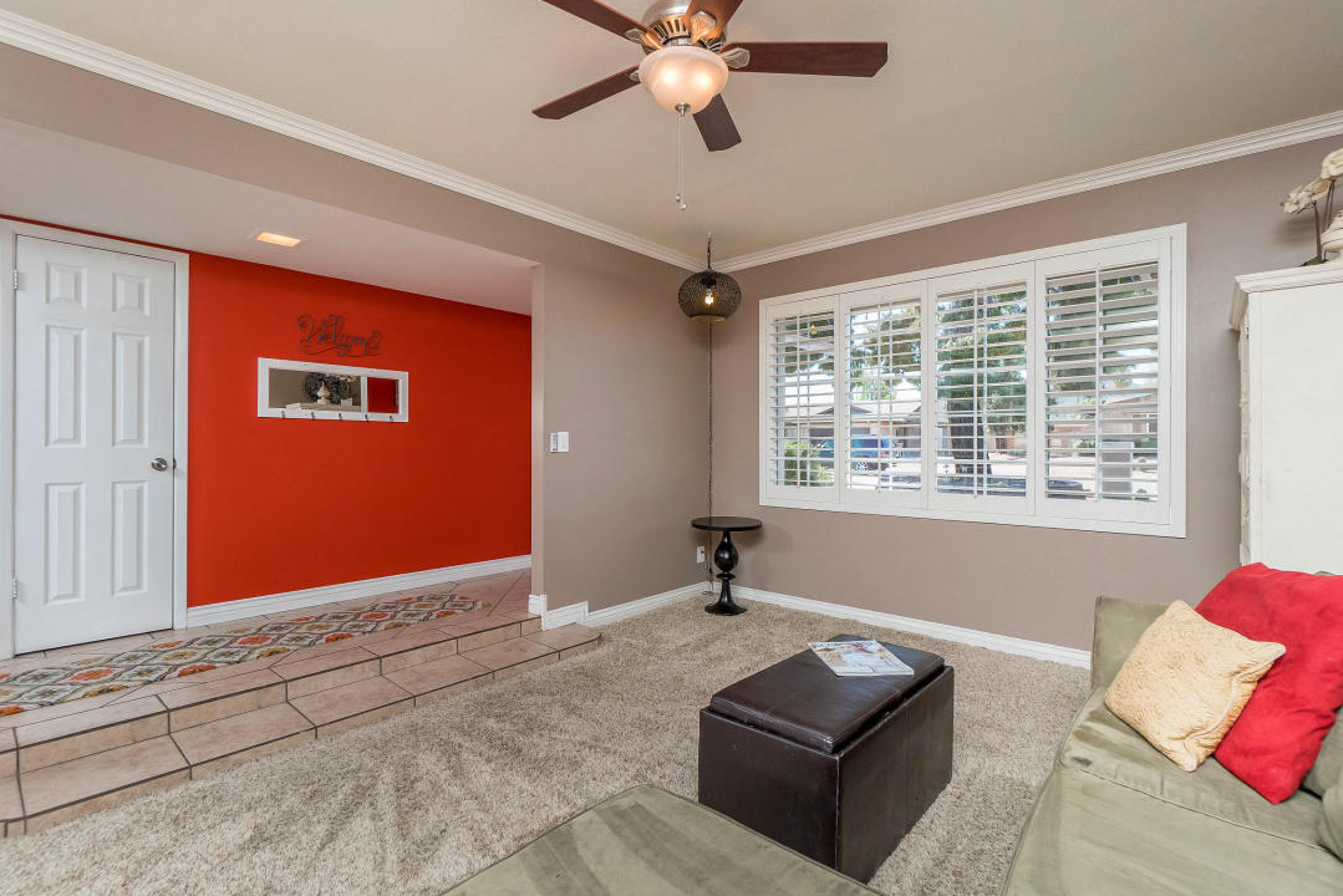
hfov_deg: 96.7
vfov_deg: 73.8
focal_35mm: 16
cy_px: 452
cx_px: 685
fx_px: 597
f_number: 6.3
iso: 500
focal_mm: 10
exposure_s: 1/200
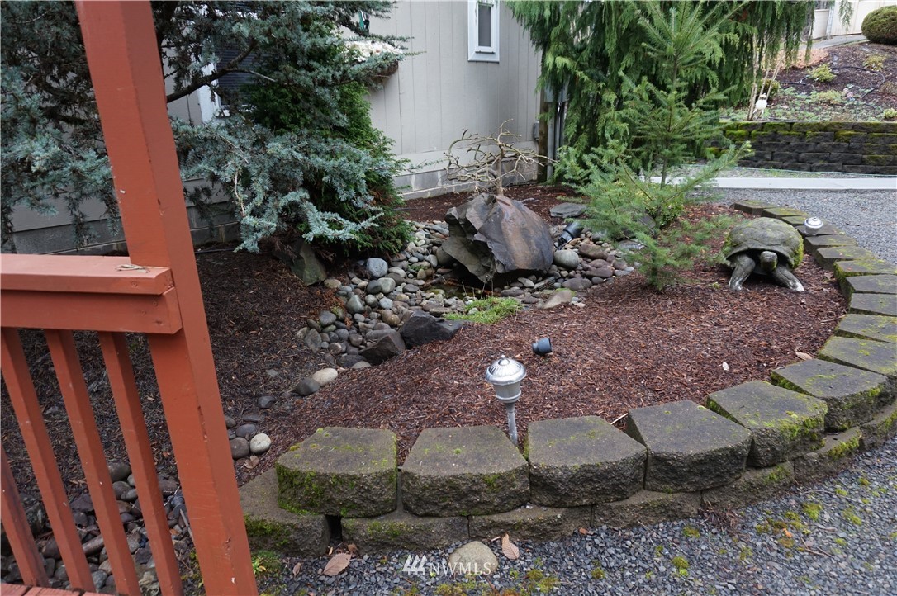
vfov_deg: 53.0
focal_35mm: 24
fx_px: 597
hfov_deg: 73.8
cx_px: 448
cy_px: 298
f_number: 4
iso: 500
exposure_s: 1/160
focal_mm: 16
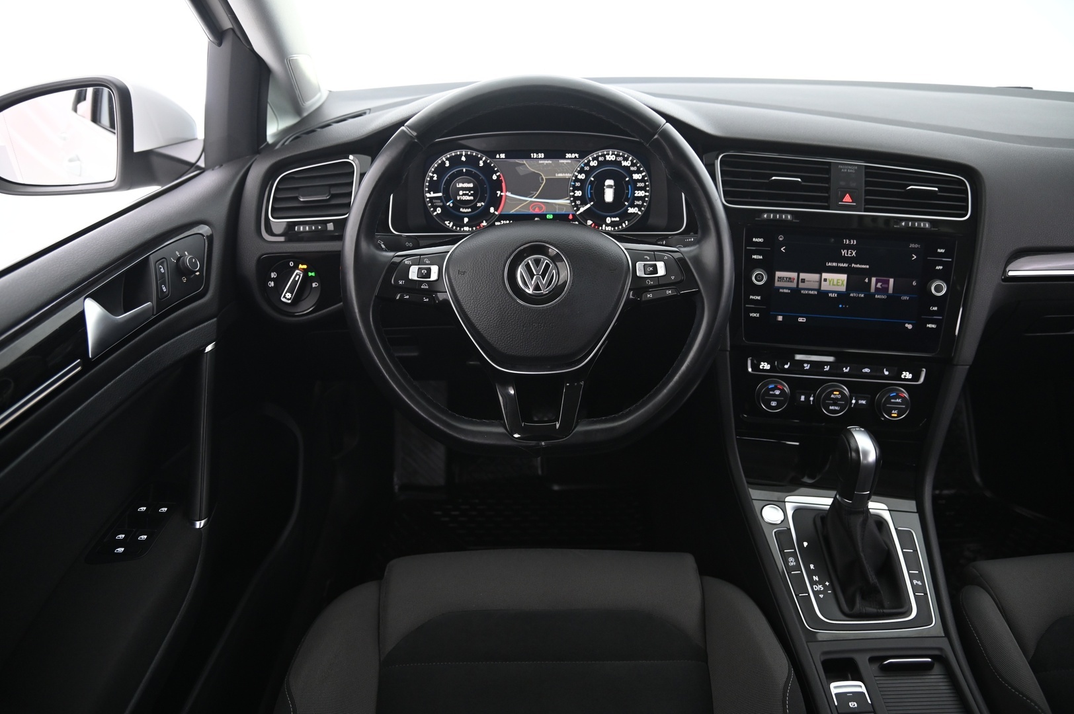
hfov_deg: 73.8
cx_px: 537
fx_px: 715
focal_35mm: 24
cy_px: 357
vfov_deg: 53.1
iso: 2000
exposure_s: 1/15
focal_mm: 24
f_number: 4
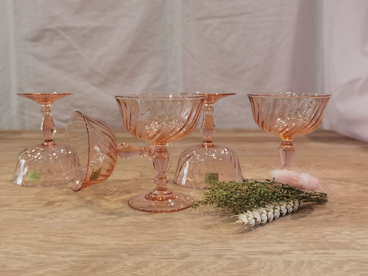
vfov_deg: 40.7
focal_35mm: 35
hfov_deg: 52.6
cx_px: 184
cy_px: 138
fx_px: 372
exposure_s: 1/100
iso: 160
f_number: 1.9
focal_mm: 6.71
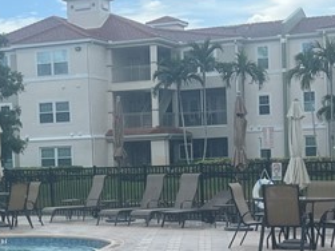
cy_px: 198
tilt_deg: -2.3
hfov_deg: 18.2
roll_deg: +2.8
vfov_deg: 13.9
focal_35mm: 106
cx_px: 23
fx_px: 1025
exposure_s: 1/2915
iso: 50
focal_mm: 5.7
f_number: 1.5
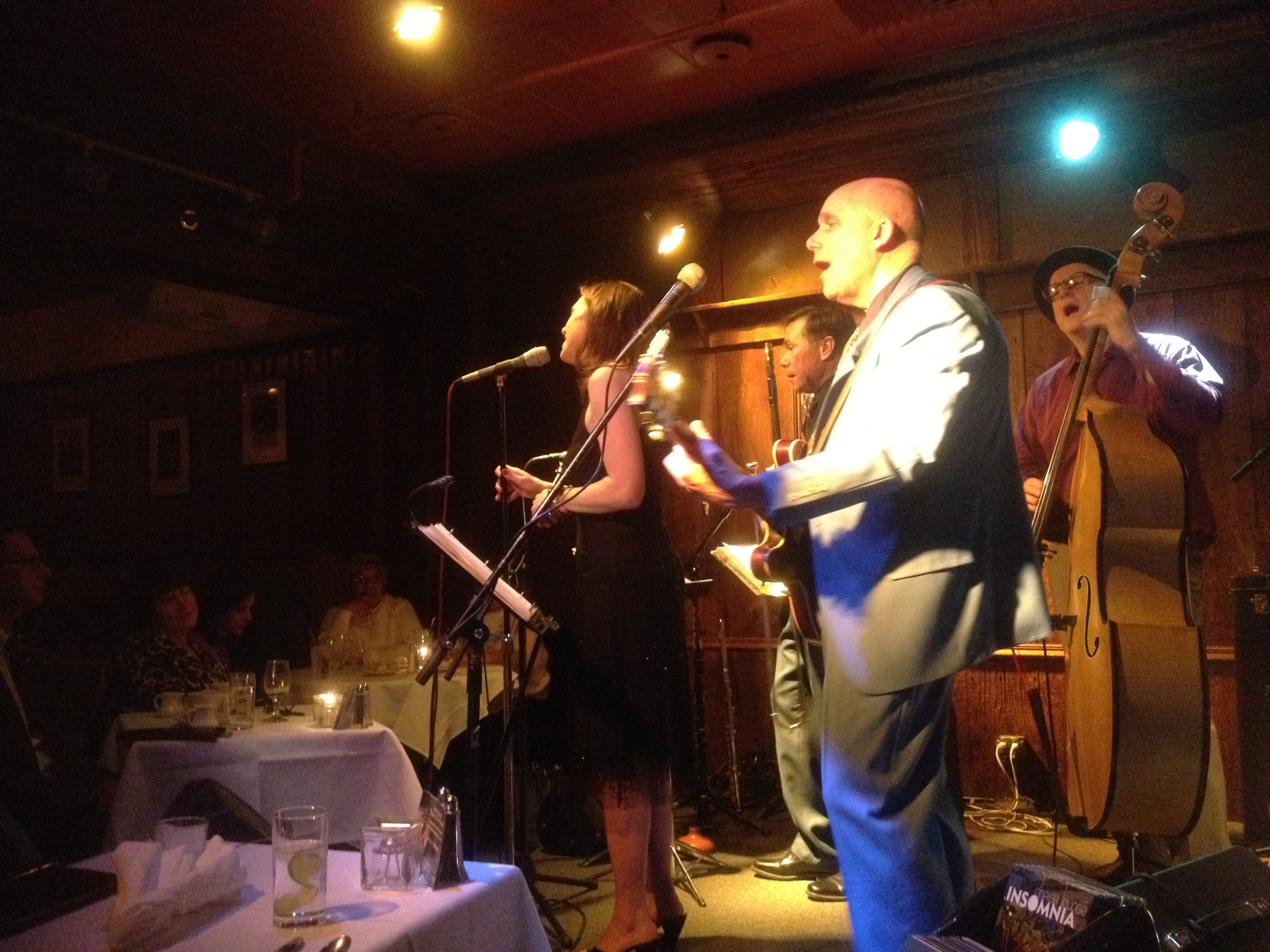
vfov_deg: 40.7
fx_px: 1284
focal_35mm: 35
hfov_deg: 52.6
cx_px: 635
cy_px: 476
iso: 800
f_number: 2.4
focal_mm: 4.28
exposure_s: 1/15
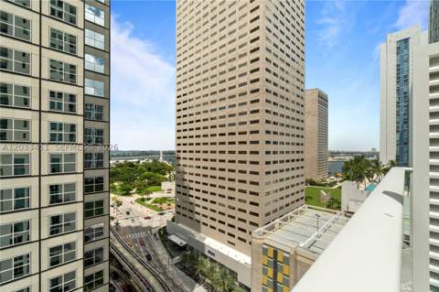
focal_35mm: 15
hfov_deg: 100.4
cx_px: 220
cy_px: 146
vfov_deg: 77.2
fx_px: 183
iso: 250
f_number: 9
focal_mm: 10
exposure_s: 1/320
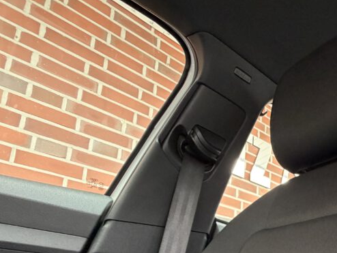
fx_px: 282
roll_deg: +0.4
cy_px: 249
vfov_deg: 42.2
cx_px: 327
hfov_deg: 51.2
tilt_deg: +11.3
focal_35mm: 29
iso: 320
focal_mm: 2.22
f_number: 2.2
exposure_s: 1/87
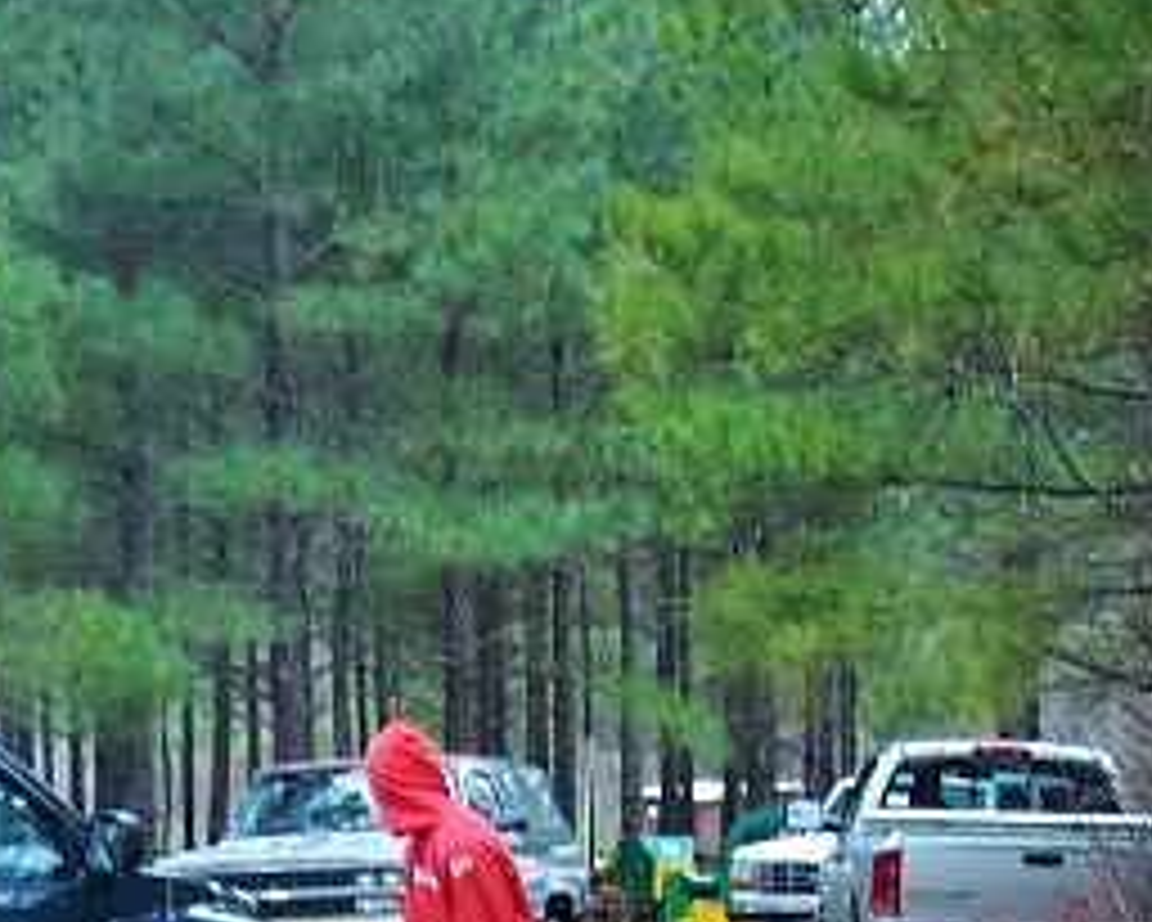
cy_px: 1147
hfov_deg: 16.4
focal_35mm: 116
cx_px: 225
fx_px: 3956
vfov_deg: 12.9
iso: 200
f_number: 3.9
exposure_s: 1/60
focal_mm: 6.7
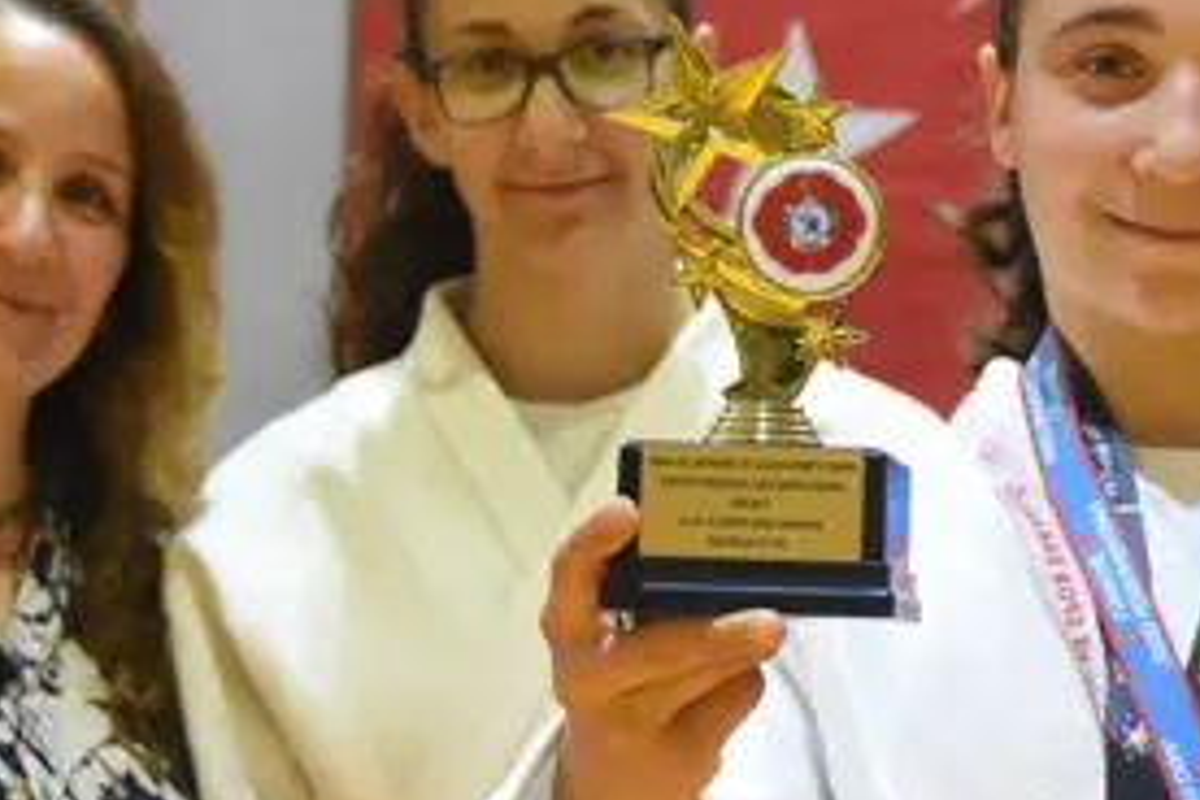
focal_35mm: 167
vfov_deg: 8.2
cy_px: 383
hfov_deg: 12.3
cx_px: 902
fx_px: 5566
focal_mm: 50
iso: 3200
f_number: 4.8
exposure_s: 1/320
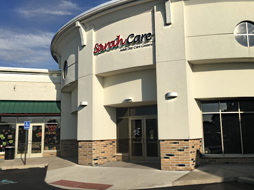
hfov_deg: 54.0
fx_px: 249
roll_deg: +0.6
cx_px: 129
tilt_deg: +8.5
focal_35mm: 34
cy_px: 100
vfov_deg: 41.8
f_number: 2.2
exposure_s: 1/3344
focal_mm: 4.15
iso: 25
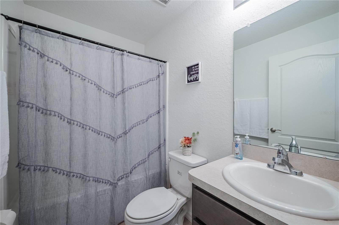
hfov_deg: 104.3
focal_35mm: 14
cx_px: 170
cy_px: 112
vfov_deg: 81.1
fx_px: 132
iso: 1000
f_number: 10
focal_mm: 14
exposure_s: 1/100
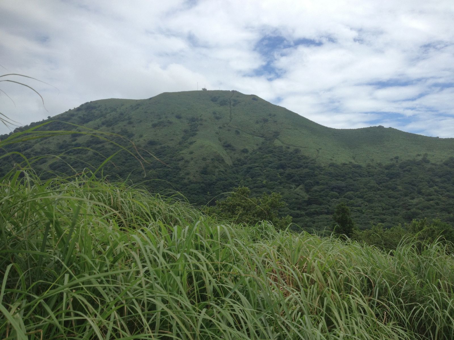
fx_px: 459
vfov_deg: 40.7
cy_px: 170
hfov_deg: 52.6
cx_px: 227
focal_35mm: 35
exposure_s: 1/2404
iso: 50
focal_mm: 4.28
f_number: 2.4
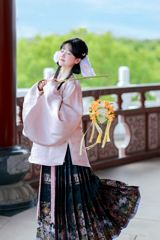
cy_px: 114
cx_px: 75
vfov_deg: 21.5
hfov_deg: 14.4
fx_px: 634
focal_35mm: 95
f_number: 2
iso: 100
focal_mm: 85
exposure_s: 1/500
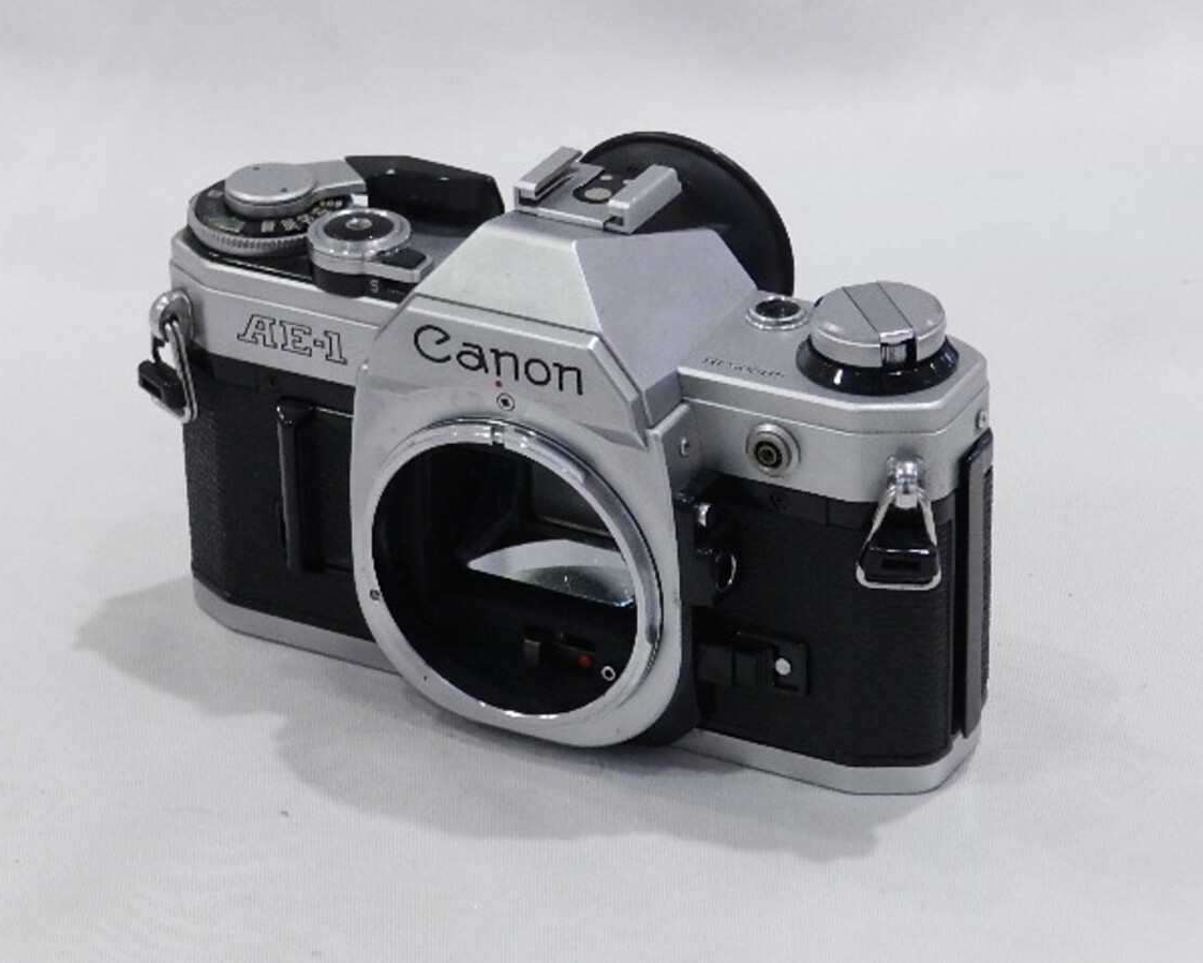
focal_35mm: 120
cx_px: 595
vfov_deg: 12.9
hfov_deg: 16.0
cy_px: 482
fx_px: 4273
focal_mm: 20.5
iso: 800
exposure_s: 1/60
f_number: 4.8
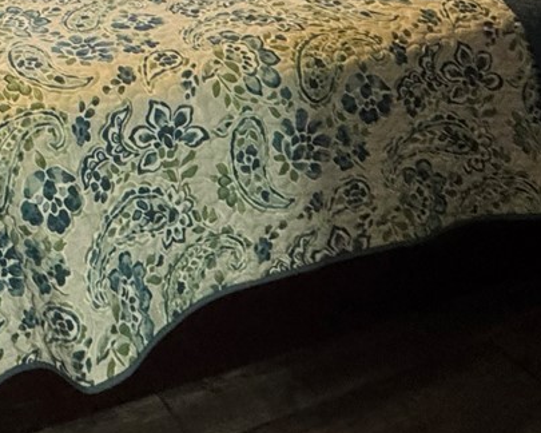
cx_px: -52
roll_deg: +3.5
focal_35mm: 54
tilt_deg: -4.2
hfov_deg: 31.0
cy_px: -277
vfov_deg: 21.6
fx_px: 865
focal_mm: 2.22
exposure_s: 1/60
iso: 400
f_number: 2.2
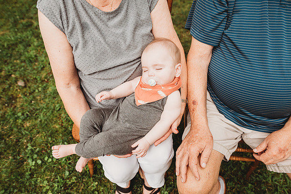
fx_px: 194
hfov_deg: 73.7
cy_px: 97
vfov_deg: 53.2
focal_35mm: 24
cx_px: 146
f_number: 3.5
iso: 400
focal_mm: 24
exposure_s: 1/160
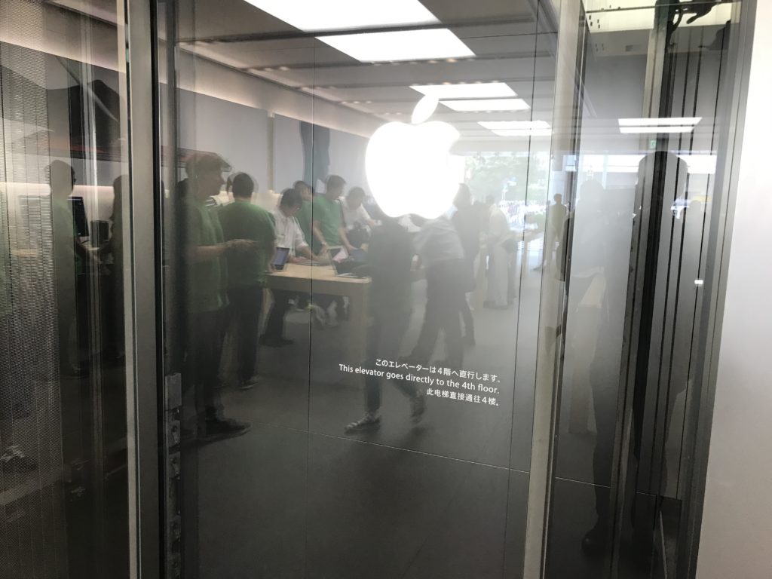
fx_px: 624
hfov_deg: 63.4
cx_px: 386
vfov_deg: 49.7
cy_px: 290
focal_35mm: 28
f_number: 1.8
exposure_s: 1/33
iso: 32
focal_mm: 3.99
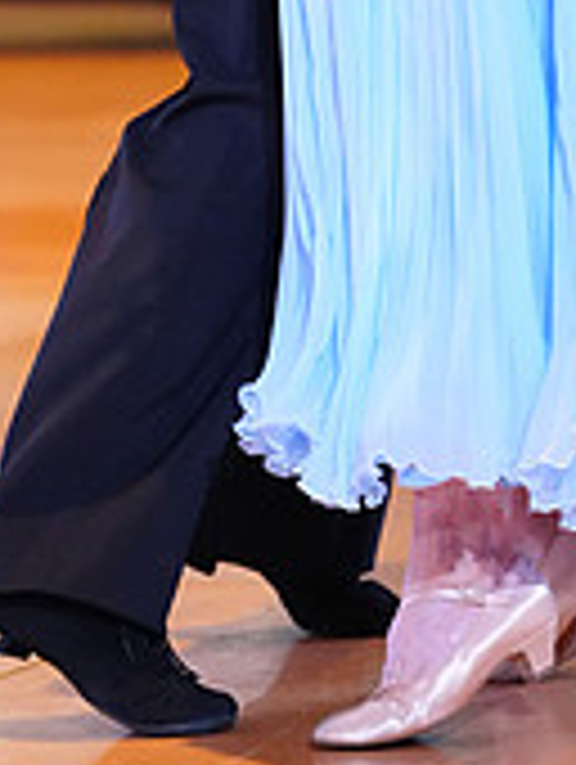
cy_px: -338
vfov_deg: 4.3
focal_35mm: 459
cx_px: 412
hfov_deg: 3.2
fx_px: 10158
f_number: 2.8
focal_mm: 140
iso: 5000
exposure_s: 1/400
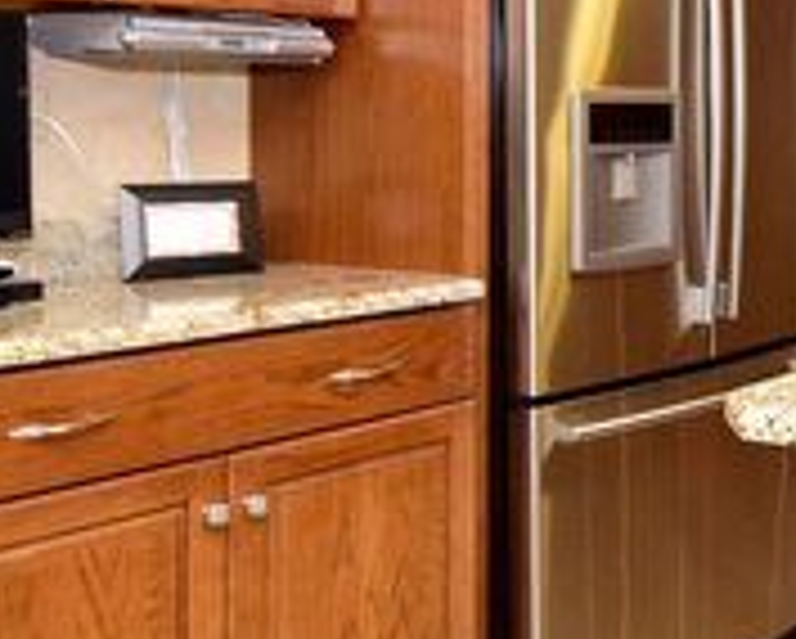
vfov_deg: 24.7
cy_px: 142
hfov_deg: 26.9
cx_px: 985
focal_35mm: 61
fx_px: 1439
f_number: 10
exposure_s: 1/60
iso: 3200
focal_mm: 12
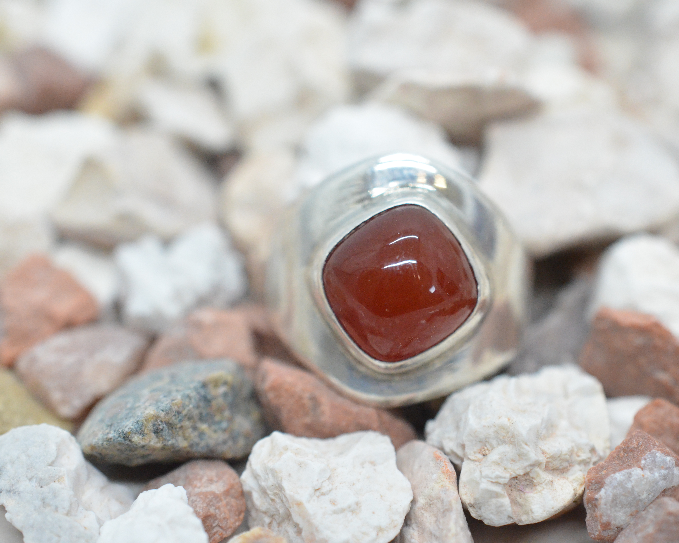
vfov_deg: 22.5
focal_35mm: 68
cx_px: 387
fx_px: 1366
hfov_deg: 27.9
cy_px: 271
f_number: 6.3
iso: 4000
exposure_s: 1/1000
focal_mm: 40
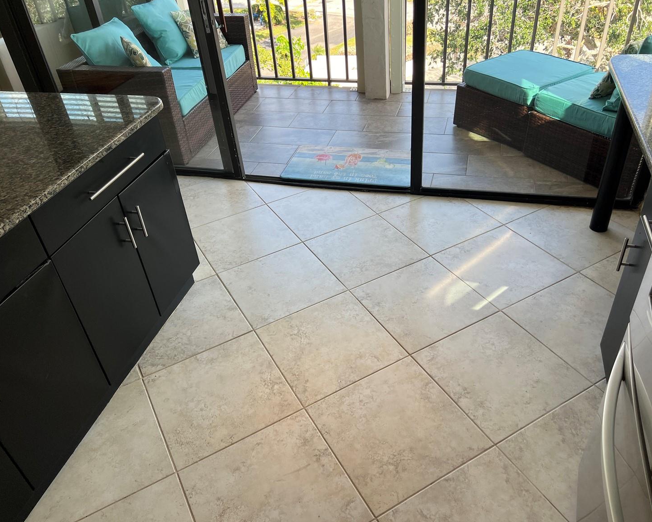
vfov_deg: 51.5
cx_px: 335
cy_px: 253
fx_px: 540
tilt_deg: -36.6
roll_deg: +5.5
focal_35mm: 28
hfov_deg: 62.2
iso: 50
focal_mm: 5.7
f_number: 1.5
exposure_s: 1/427
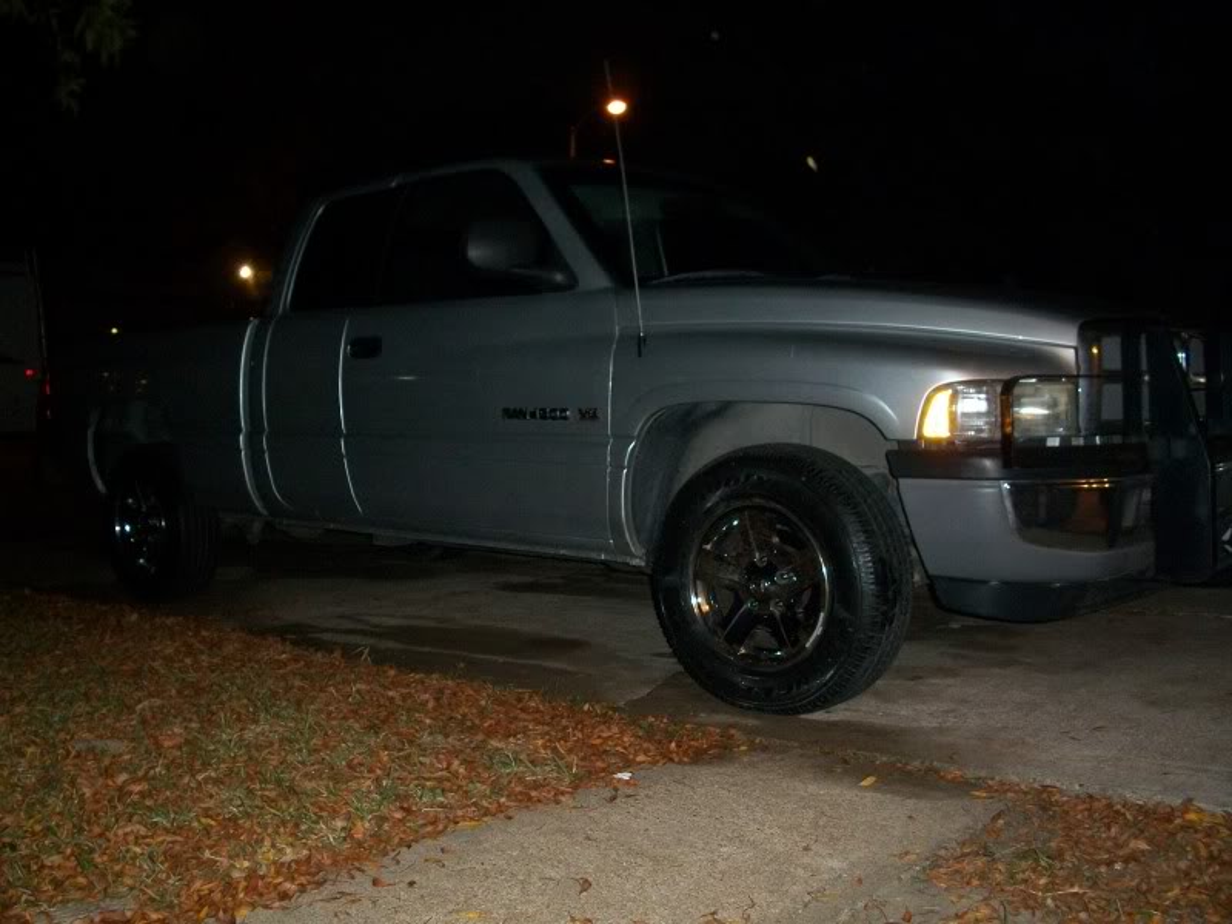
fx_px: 1246
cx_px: 616
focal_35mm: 35
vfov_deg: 40.7
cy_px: 462
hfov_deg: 52.6
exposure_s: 1/30
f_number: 3.1
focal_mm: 6.3
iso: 320
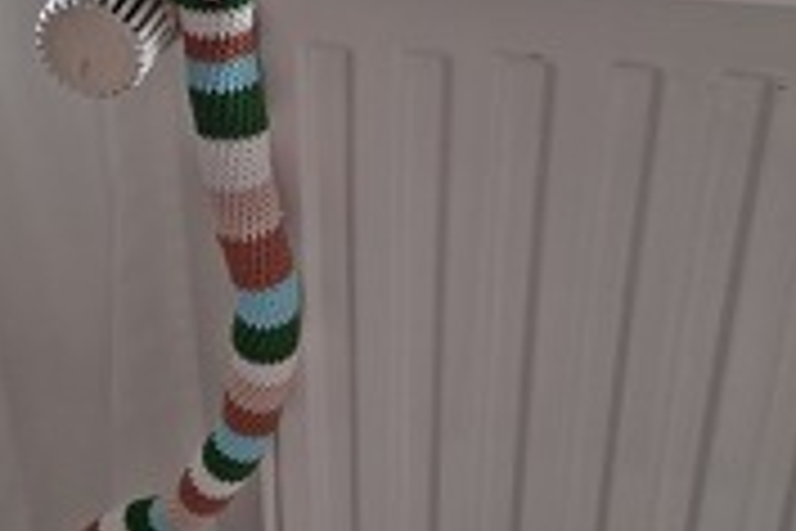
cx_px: 234
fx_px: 1393
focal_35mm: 63
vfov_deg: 21.5
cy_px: 216
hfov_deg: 31.5
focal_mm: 5.54
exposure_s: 1/125
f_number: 1.8
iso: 50
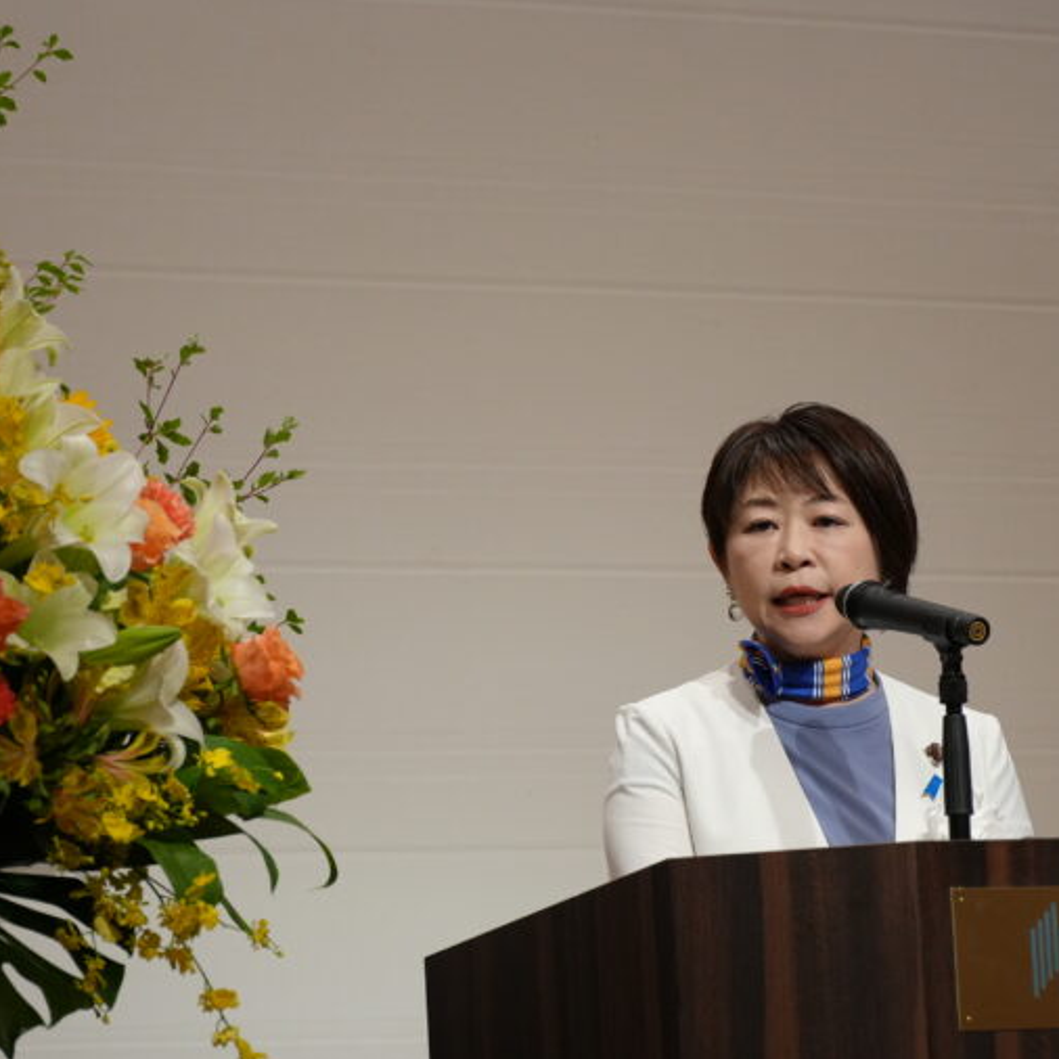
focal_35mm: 170
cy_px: 533
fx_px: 5884
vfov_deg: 10.3
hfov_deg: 10.3
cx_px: 448
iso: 1250
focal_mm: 88
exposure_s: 1/160
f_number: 5.6
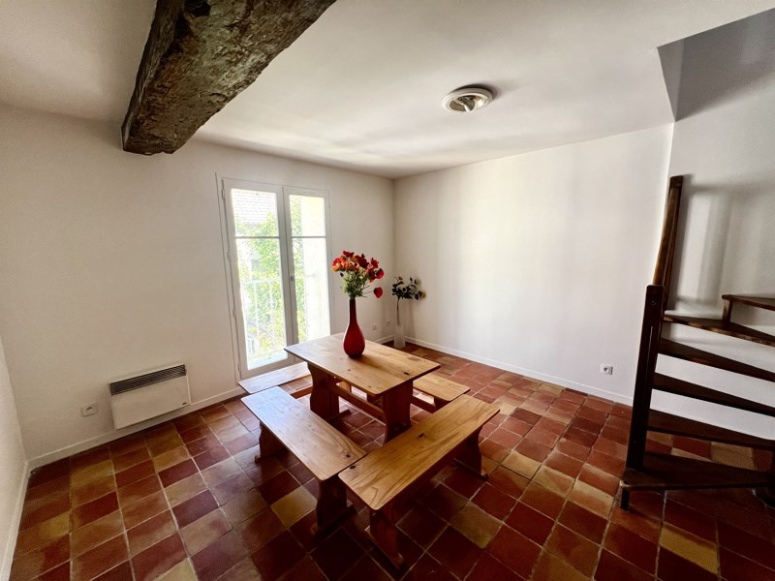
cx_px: 388
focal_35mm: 13
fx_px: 291
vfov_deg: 89.9
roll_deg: +1.2
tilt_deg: -9.3
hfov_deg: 106.2
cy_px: 290
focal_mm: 1.57
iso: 125
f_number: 1.8
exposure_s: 1/99
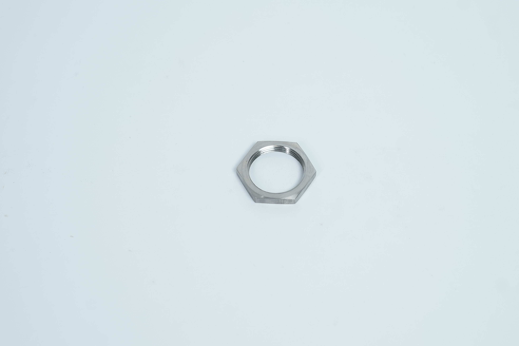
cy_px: 173
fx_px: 1081
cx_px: 260
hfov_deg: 27.0
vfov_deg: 18.2
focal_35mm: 75
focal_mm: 50
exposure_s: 1/160
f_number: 4.5
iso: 320
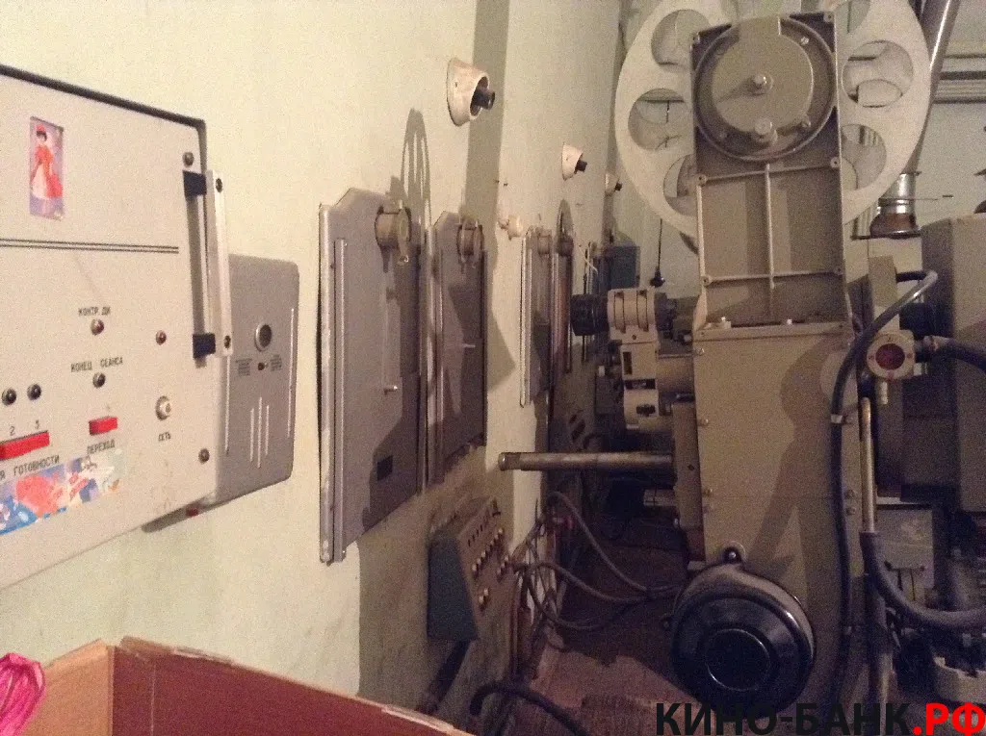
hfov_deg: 55.4
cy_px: 368
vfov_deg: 42.8
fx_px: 939
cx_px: 493
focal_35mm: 33
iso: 640
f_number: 2.4
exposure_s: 1/15
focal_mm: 3.3
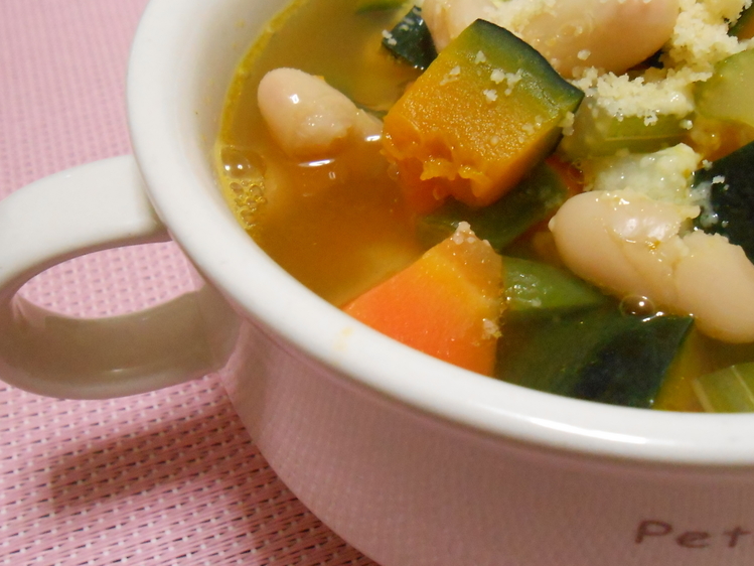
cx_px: 451
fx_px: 893
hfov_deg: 45.5
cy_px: 262
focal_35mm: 41
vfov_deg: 35.1
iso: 800
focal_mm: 5.3
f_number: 3.8
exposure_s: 1/30
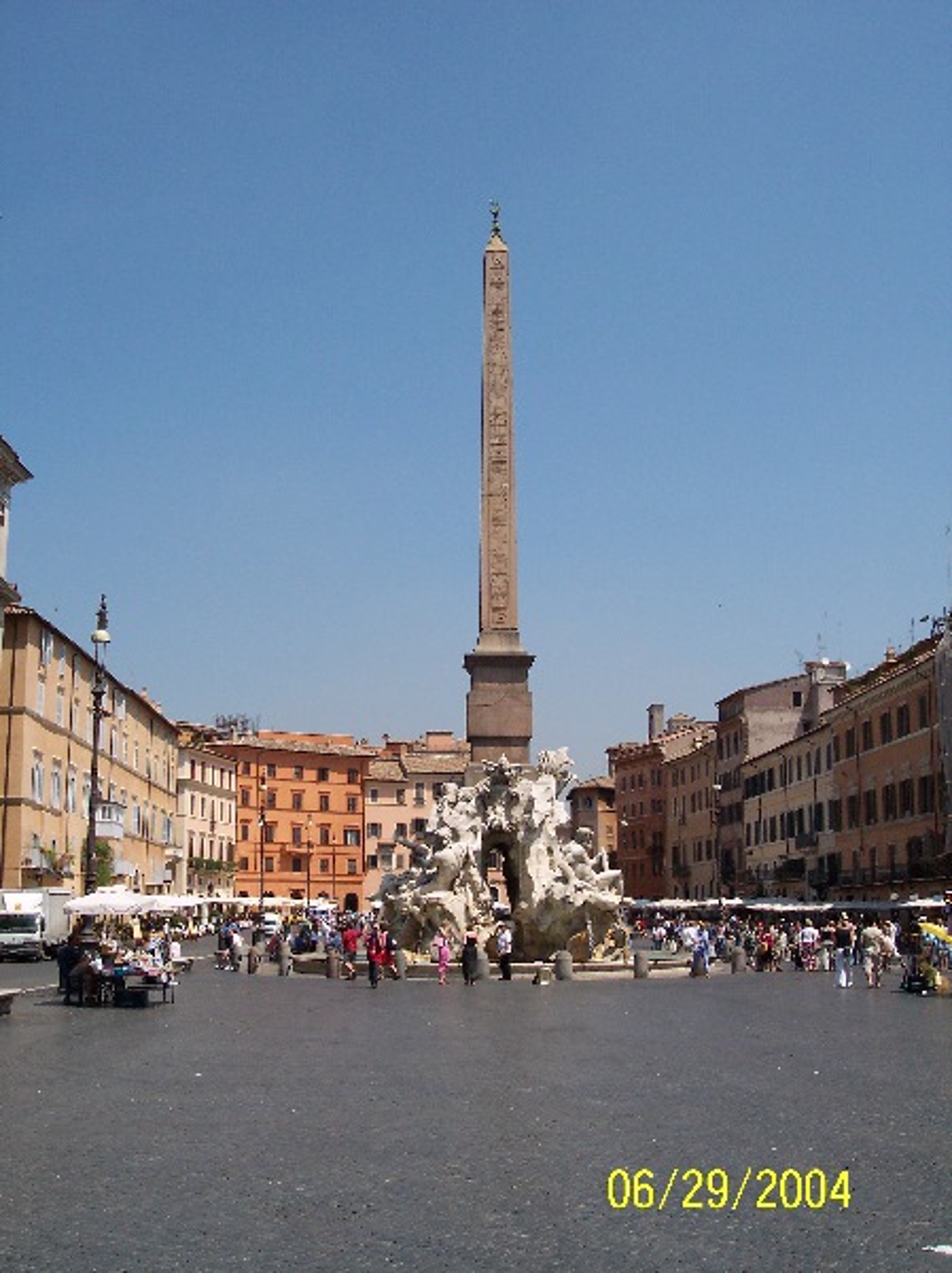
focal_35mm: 38
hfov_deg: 37.7
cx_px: 476
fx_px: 1395
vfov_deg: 49.0
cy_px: 636
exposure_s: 1/1000
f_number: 4.8
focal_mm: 8
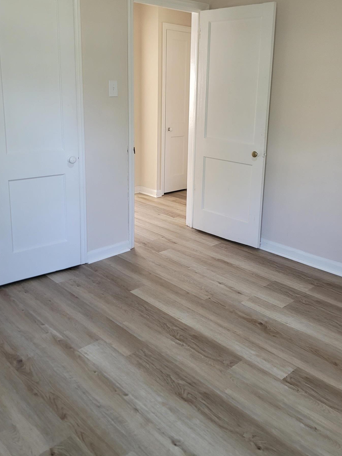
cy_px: 177
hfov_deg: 44.1
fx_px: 422
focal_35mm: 32
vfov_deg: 56.3
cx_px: 187
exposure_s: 1/120
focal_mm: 7
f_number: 1.8
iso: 250
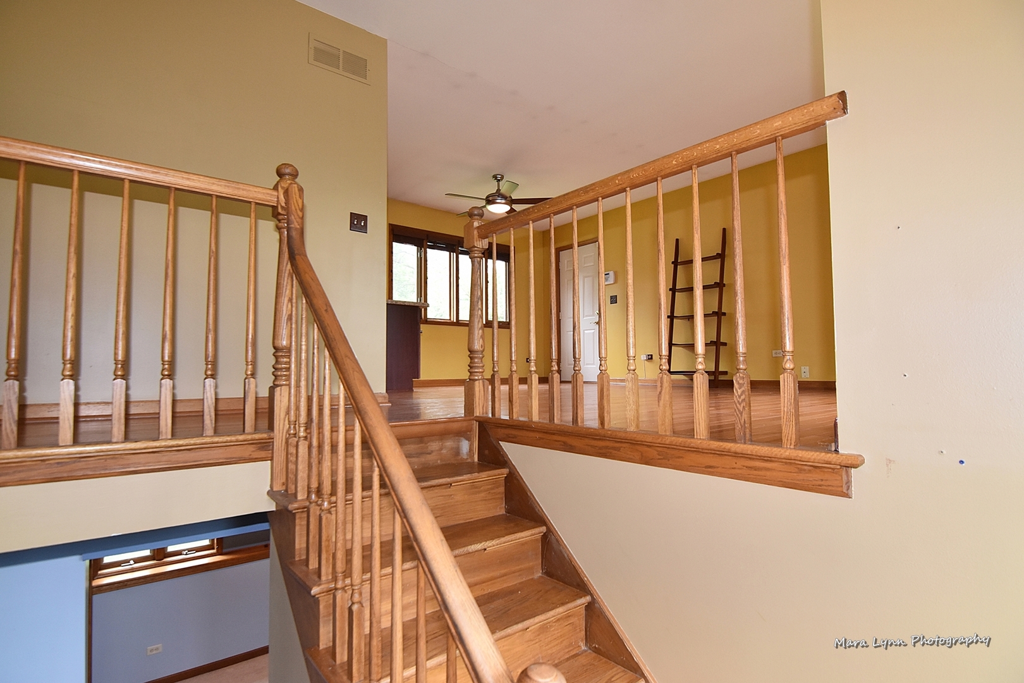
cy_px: 342
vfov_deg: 72.1
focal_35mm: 16
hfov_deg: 95.0
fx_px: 469
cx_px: 512
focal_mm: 11
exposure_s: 1/90
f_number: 4.8
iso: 800
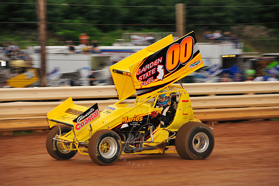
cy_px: 93
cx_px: 140
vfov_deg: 7.4
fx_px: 1433
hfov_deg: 11.1
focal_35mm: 185
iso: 1000
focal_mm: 185
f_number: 7.1
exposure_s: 1/320
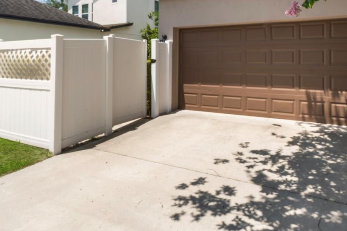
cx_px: 211
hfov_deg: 66.6
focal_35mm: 27
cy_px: 35
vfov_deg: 44.7
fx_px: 260
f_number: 18
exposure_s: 1/25
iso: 160
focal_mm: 10
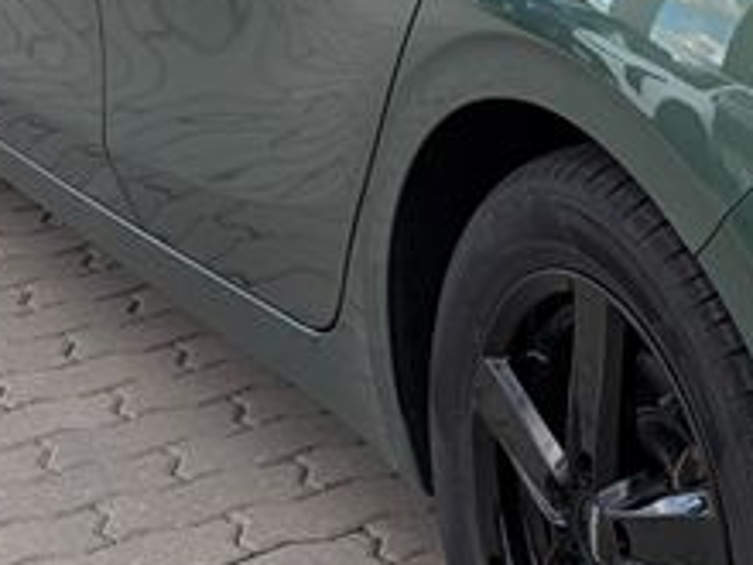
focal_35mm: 121
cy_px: 3
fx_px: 2632
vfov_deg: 12.1
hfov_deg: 15.2
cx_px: 1102
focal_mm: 5.96
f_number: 1.6
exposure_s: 1/782
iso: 64
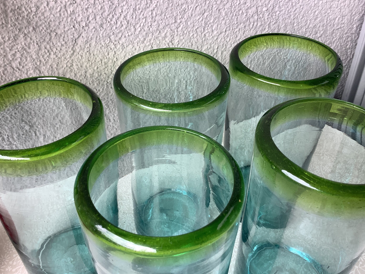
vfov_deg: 43.0
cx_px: 172
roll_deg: +3.4
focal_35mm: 33
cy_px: 137
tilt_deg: -39.0
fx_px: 348
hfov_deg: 55.3
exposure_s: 1/100
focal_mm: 3.3
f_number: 2.4
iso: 32
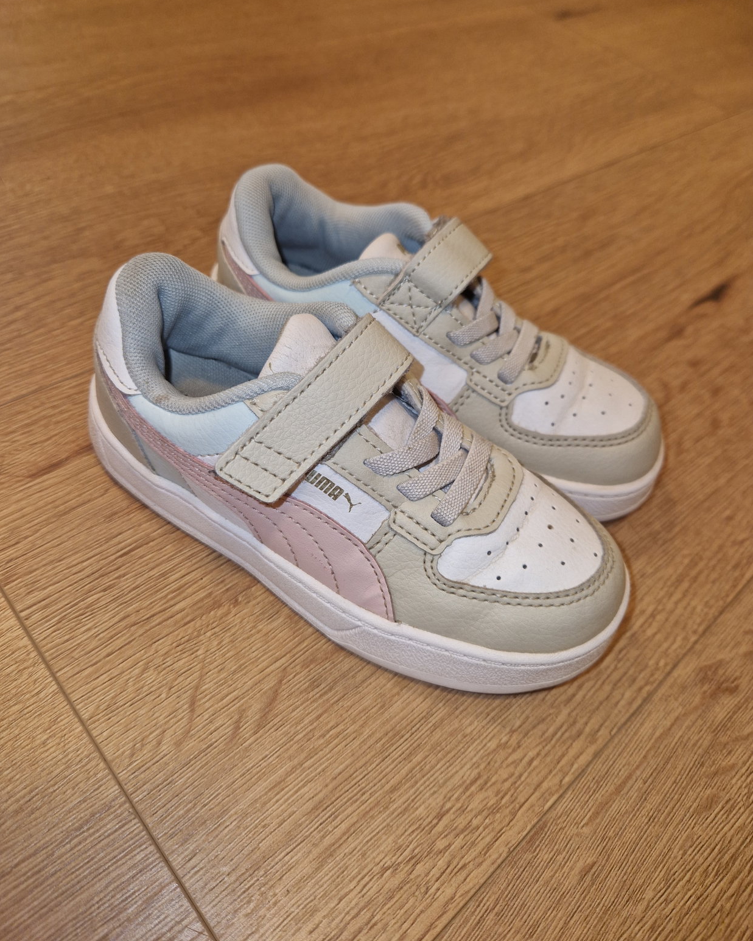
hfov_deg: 58.8
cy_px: 441
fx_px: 669
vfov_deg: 70.2
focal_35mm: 24
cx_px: 377
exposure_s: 1/100
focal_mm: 5.4
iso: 64
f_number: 1.8
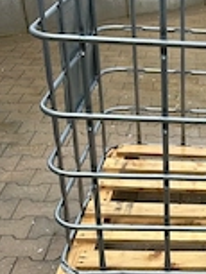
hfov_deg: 20.1
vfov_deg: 28.4
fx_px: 539
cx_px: 254
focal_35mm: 68
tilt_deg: -29.3
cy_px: 174
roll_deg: -3.3
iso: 50
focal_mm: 5.7
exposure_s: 1/2299
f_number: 1.5
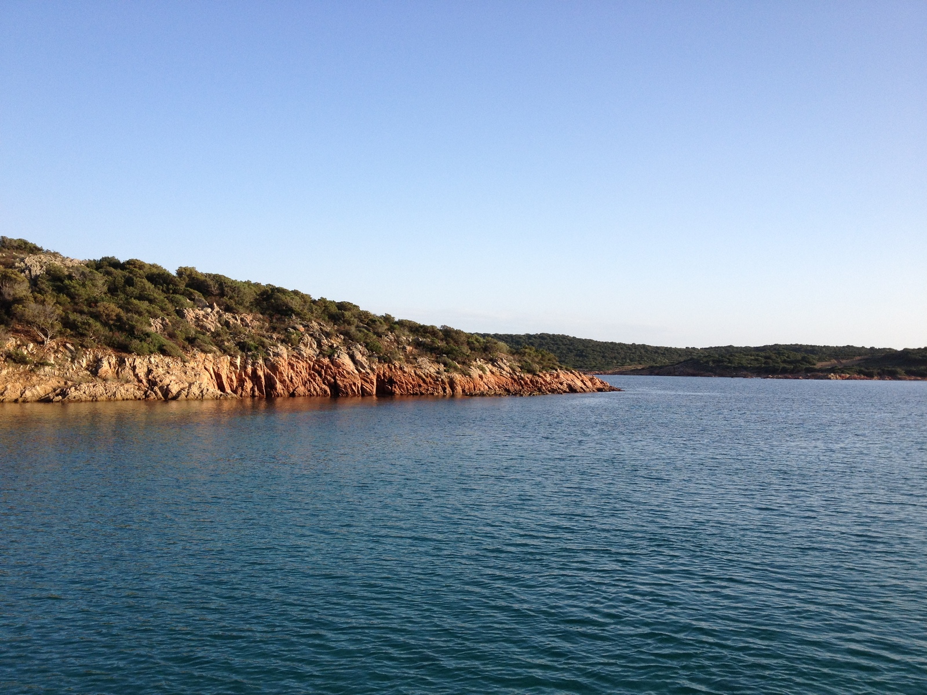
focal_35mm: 35
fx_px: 937
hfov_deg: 52.6
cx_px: 464
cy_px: 348
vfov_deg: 40.7
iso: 64
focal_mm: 4.28
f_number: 2.4
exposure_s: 1/849
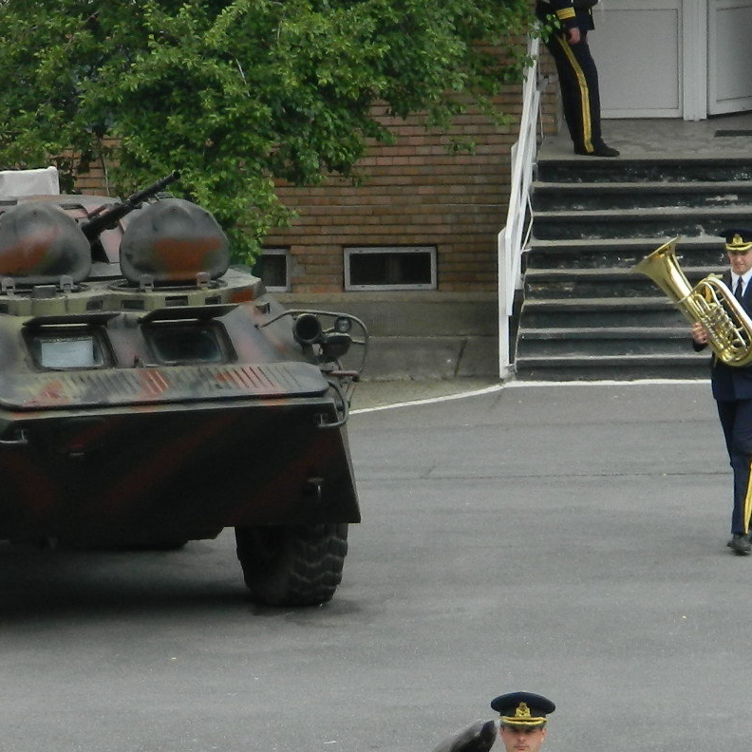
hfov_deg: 4.7
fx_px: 9168
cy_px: 788
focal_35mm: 373
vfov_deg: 4.7
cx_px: 315
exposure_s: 1/250
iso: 80
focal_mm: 23.2
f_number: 4.7
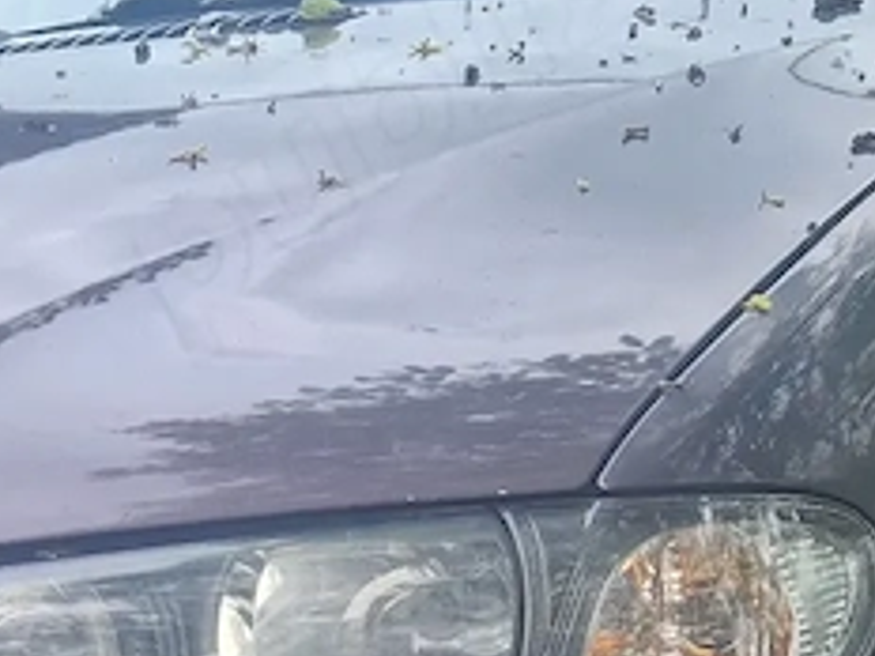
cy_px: 1044
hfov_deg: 19.5
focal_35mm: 99
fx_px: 2502
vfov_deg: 13.8
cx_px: 91
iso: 50
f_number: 1.8
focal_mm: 5.4
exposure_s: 1/180
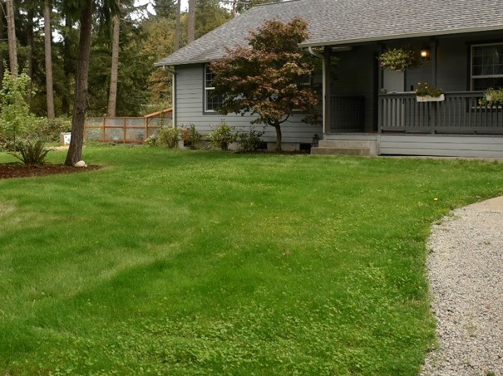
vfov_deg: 25.6
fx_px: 828
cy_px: 159
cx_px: 185
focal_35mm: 57
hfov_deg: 33.6
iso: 400
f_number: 5
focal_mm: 22
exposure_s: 1/250
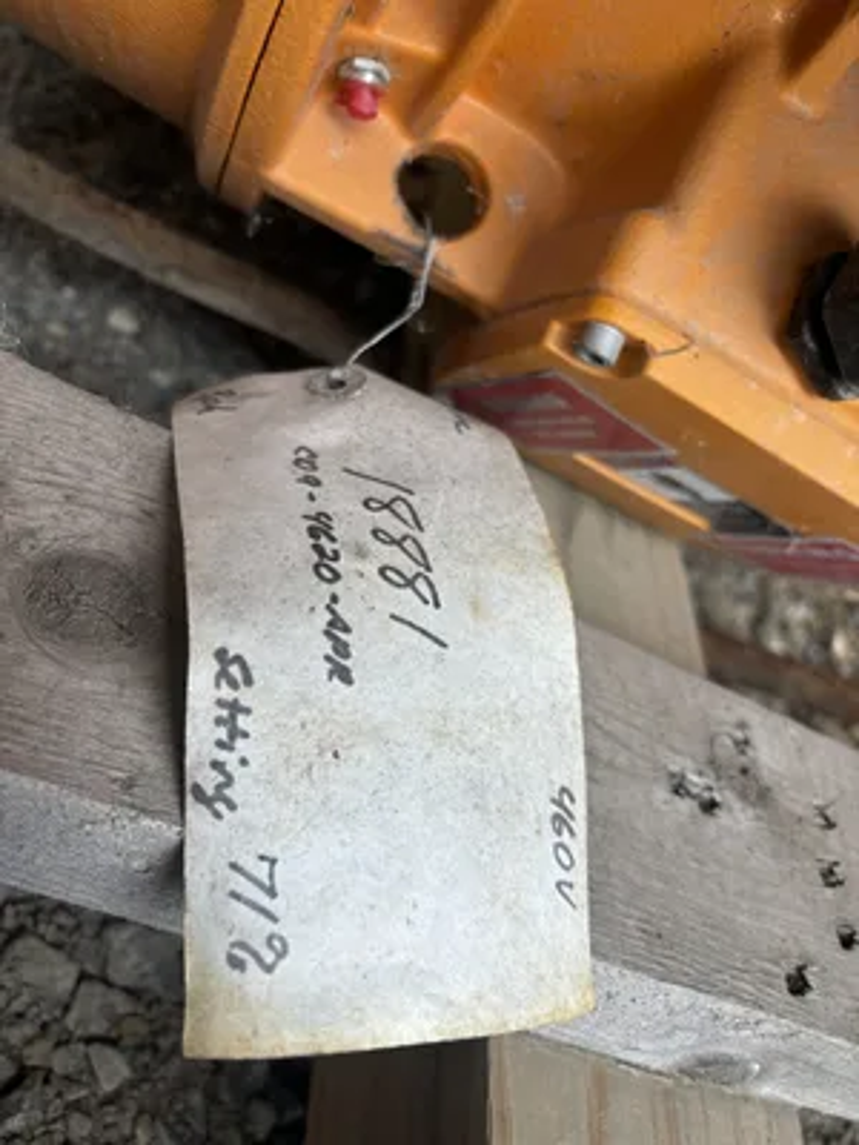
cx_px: 430
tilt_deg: -35.9
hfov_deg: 53.1
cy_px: 572
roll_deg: -42.4
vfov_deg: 67.3
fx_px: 860
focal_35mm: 26
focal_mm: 5.96
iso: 80
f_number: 1.6
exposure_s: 1/121
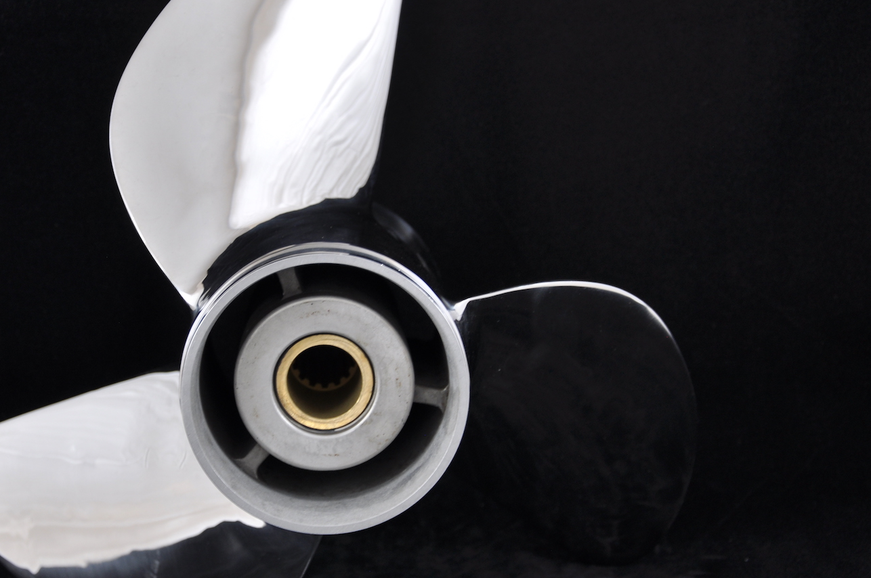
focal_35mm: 78
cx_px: 323
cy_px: 287
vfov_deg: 17.4
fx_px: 1885
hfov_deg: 25.9
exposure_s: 1/10
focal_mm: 38
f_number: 4.5
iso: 200
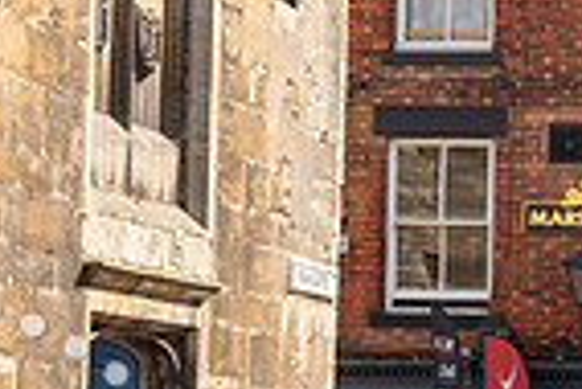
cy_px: 461
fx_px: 2848
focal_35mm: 176
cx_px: 529
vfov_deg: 7.8
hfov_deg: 11.6
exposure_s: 1/500
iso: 100
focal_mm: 43
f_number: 3.5
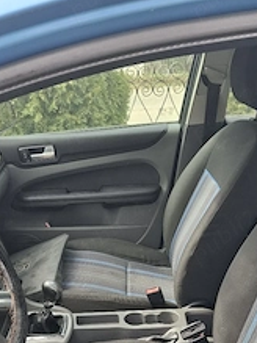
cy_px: 243
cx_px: 152
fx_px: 416
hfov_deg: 34.2
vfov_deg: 43.8
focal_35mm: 42
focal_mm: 5.54
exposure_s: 1/222
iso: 50
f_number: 1.8
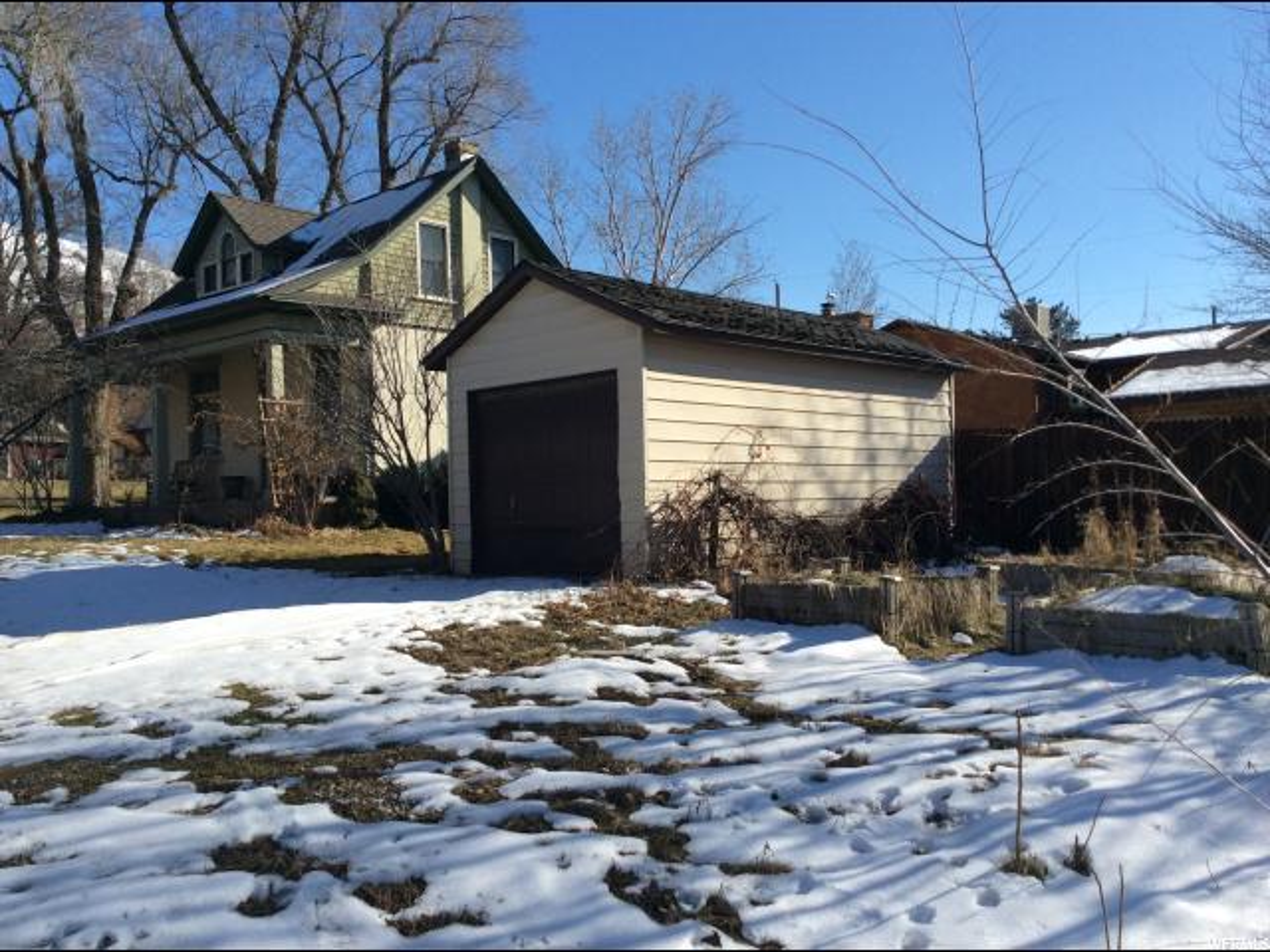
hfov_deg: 56.8
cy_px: 476
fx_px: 1174
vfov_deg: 44.2
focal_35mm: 32
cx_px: 635
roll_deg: +1.7
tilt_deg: +1.0
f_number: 2.4
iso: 32
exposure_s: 1/1684
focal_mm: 3.3
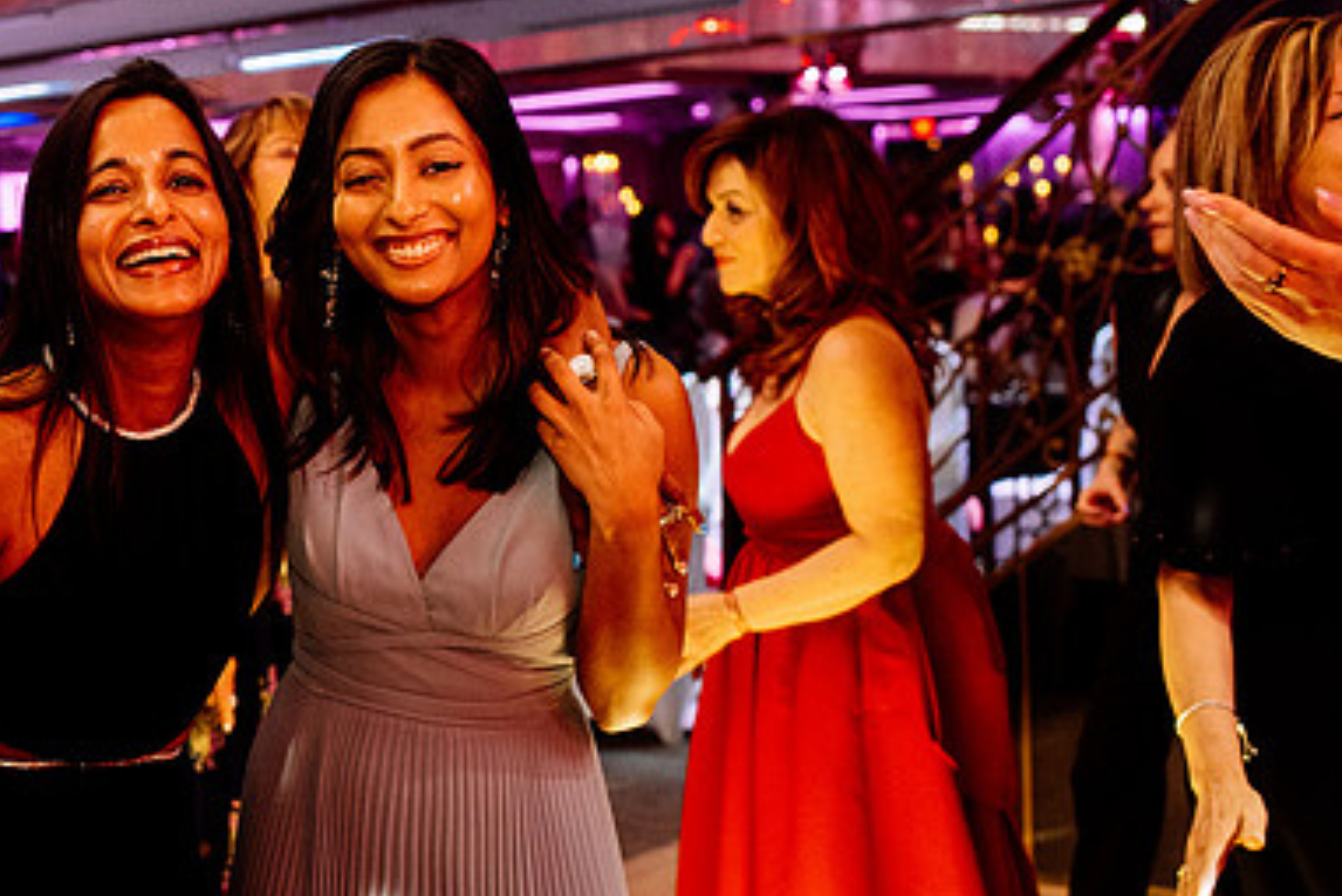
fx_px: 2610
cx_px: 117
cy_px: 434
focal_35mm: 70
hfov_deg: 27.7
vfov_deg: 19.5
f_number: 2.8
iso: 2000
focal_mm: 35
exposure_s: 1/200
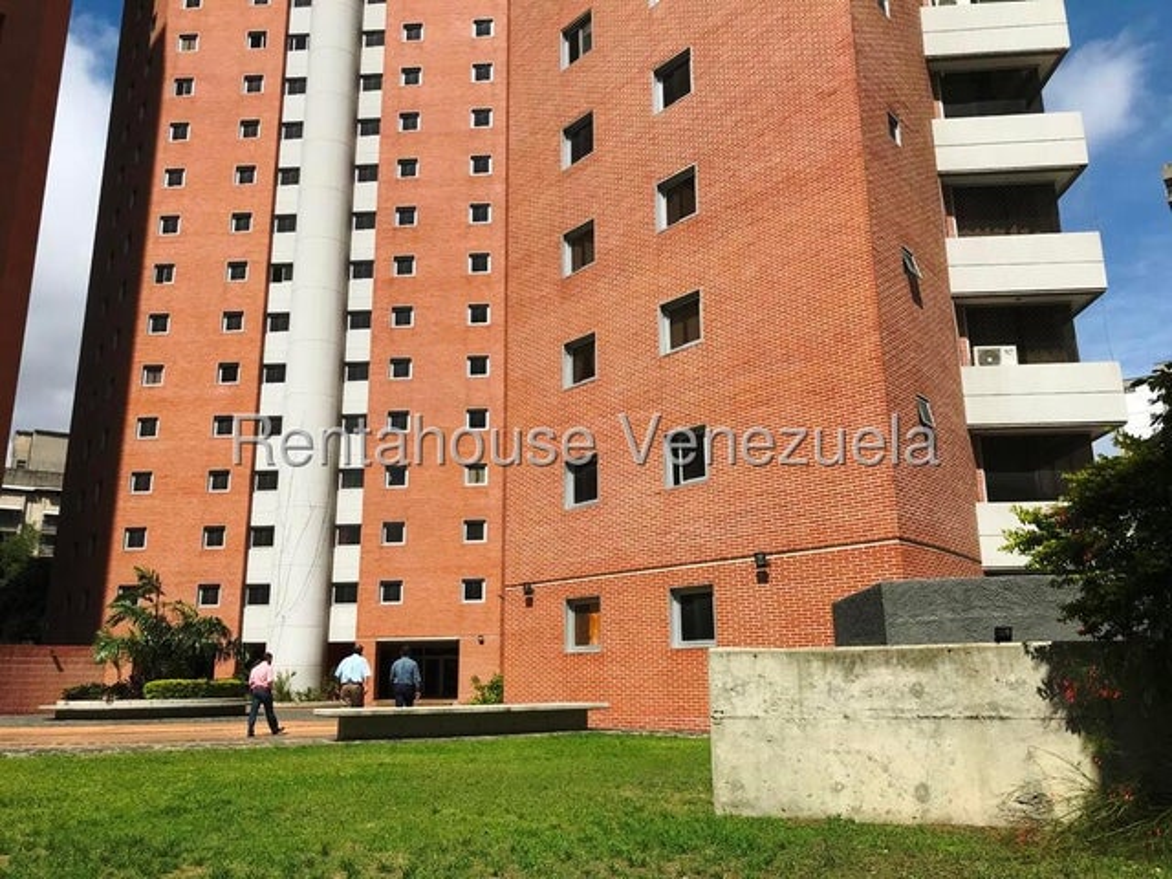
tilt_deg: +14.7
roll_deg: +0.6
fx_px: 948
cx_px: 586
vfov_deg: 49.7
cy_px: 440
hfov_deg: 63.4
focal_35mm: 28
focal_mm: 3.99
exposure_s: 1/4566
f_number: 1.8
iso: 20
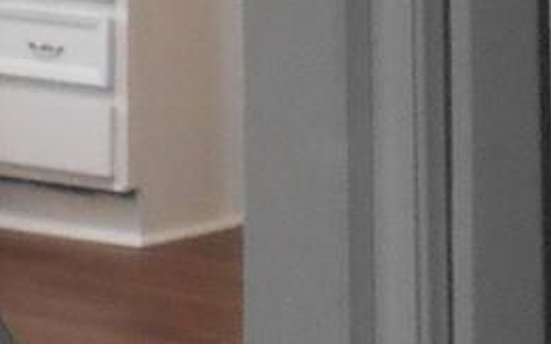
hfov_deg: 9.6
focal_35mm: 216
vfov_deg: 5.6
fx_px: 3243
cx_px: -139
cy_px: -751
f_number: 3.4
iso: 220
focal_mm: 4.7
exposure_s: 1/25
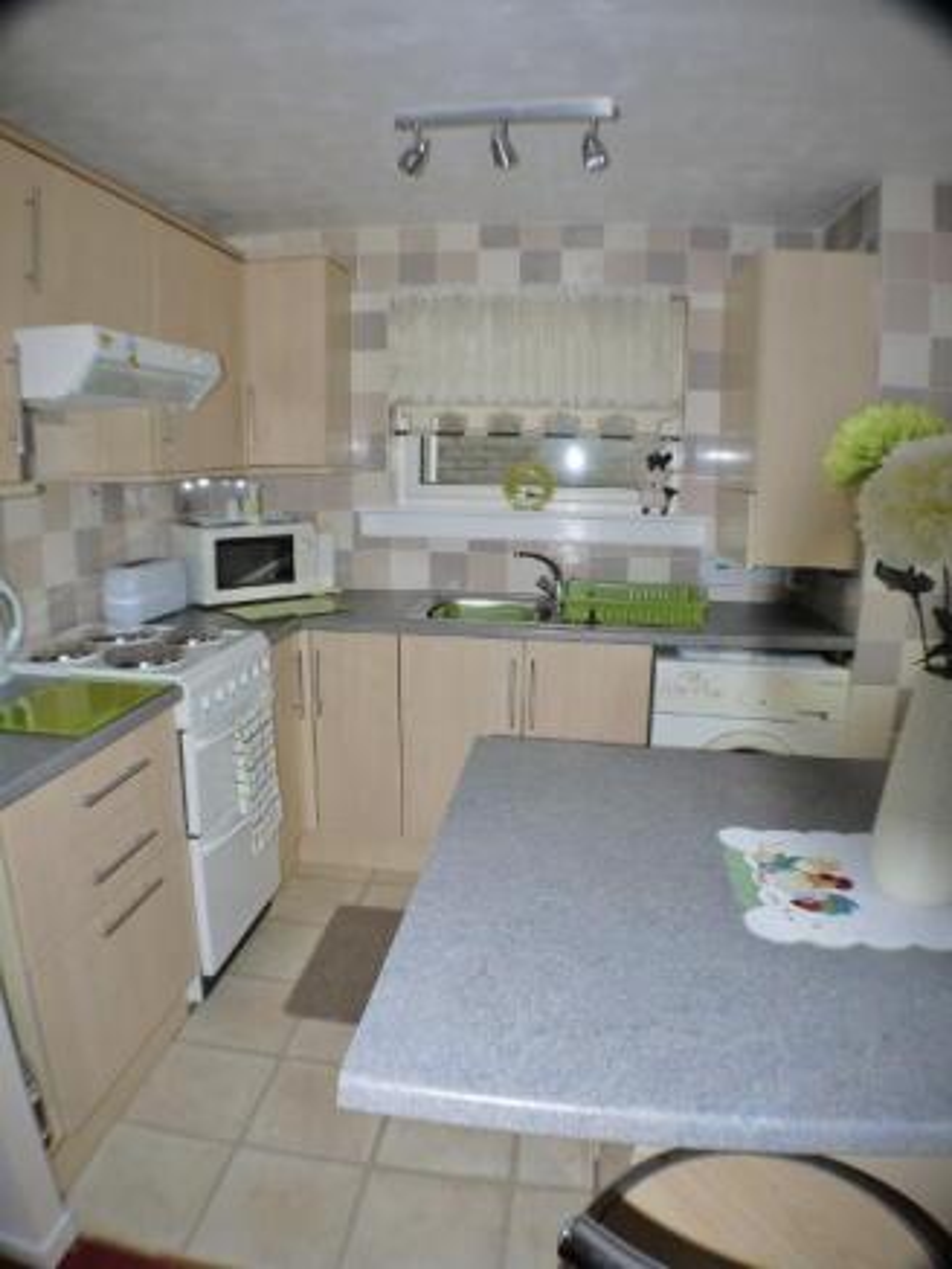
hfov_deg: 49.8
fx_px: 1026
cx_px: 476
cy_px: 634
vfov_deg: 63.4
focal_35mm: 28
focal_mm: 14
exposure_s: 1/125
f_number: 3.5
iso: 160
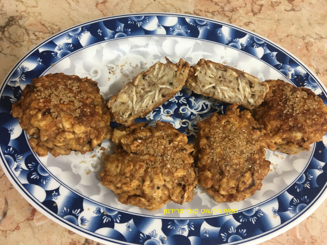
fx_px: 274
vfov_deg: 48.2
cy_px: 122
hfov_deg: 61.7
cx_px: 164
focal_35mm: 29
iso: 125
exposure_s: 1/33
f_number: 2.2
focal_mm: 4.15
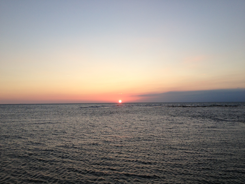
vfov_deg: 40.7
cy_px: 92
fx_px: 248
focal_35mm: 35
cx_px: 122
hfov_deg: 52.6
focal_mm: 4.28
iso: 50
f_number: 2.4
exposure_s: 1/302
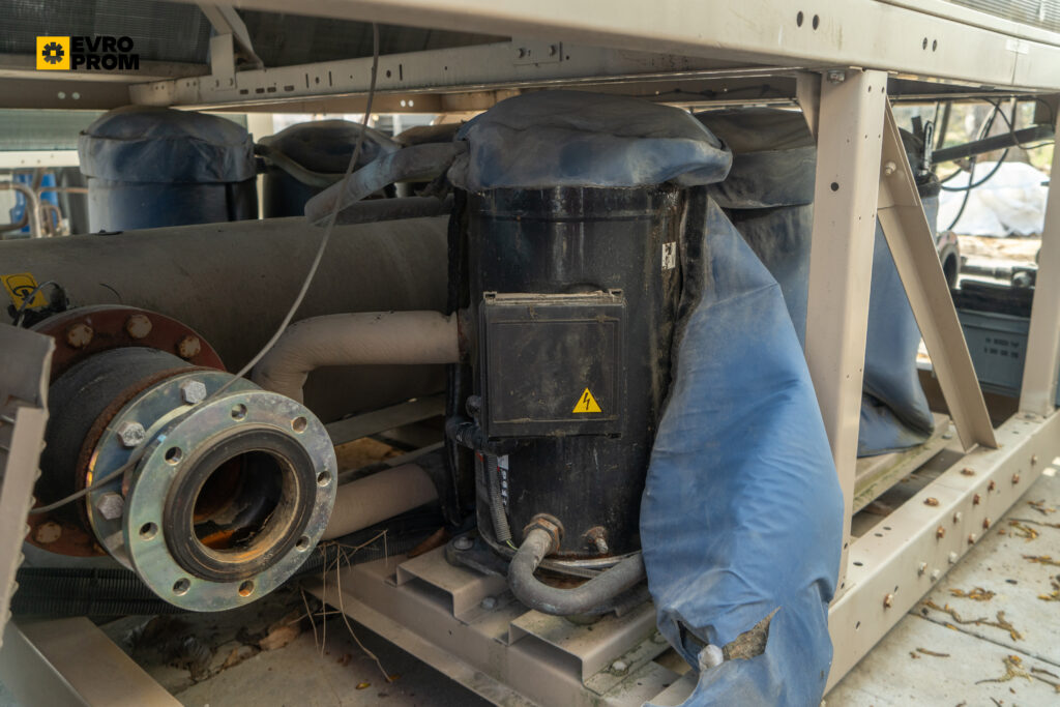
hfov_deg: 63.7
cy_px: 354
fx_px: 854
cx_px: 530
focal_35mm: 29
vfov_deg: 45.0
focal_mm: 29
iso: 400
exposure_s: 1/125
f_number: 4
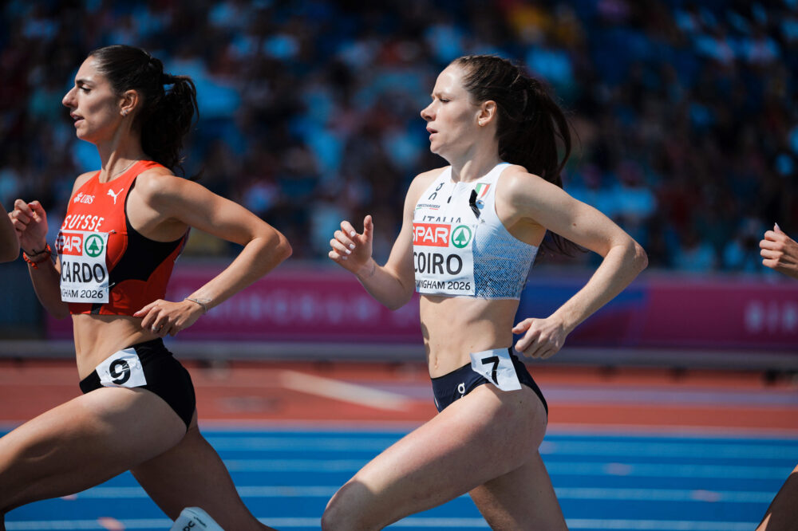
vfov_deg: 9.9
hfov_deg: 14.9
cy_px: 266
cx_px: 399
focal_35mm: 138
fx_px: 3058
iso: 100
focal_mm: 138
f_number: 2
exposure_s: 1/6400
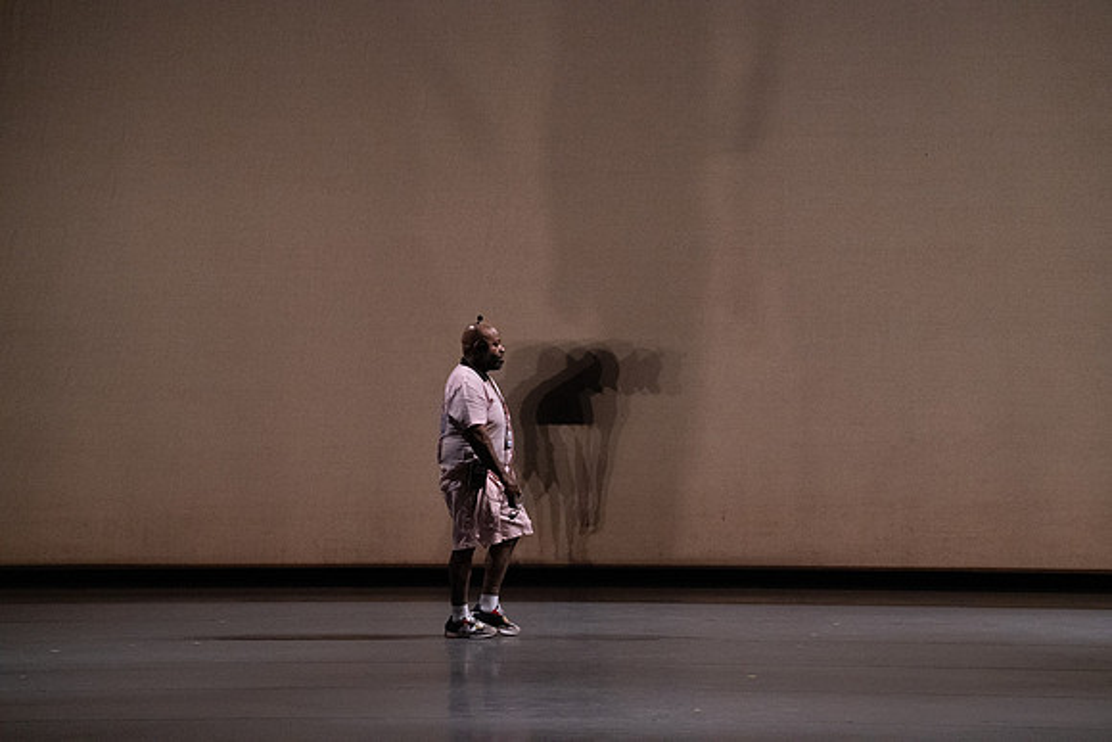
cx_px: 556
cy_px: 371
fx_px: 5623
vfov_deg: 7.5
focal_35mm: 182
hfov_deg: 11.3
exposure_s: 1/500
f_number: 6.3
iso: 12800
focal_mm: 182
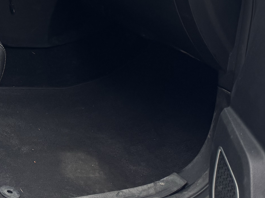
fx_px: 559
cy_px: -89
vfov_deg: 18.2
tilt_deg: -13.5
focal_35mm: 73
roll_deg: +0.2
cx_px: -91
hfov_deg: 23.2
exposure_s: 1/121
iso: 100
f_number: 1.78
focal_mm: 6.76
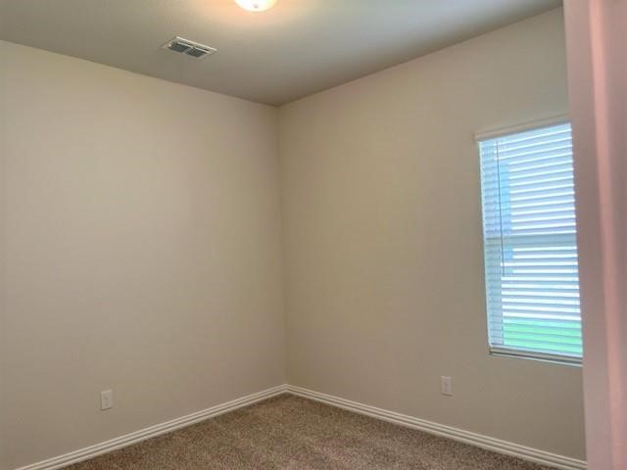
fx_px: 471
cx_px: 314
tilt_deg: +1.6
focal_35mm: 26
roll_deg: +2.7
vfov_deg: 53.1
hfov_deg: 67.3
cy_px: 235
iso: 100
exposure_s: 1/120
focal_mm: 5.7
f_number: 1.5
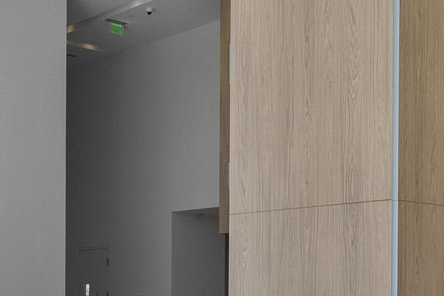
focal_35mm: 66
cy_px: 306
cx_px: 98
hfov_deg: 29.9
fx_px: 814
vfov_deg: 19.9
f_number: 8
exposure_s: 1/125
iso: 400
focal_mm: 10
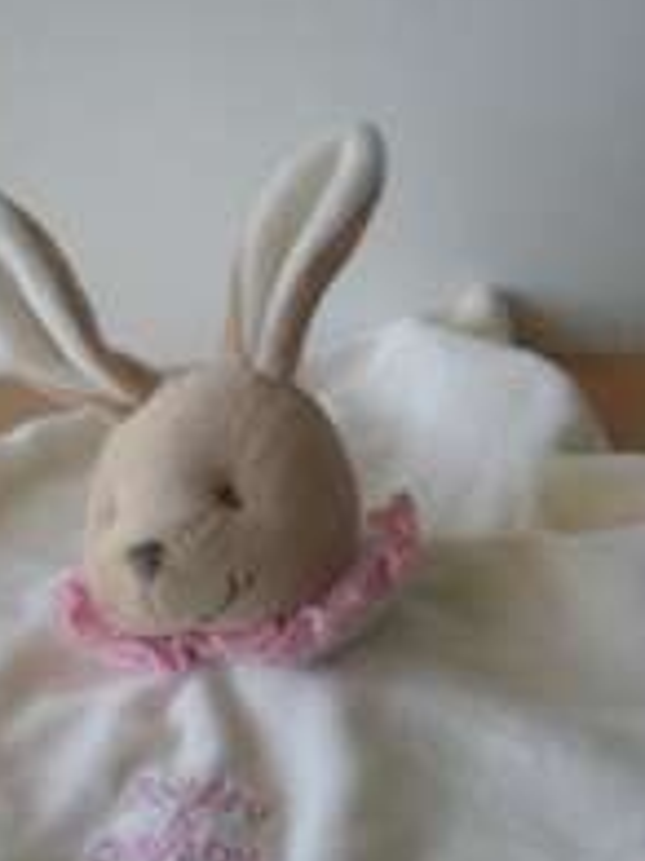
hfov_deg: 19.4
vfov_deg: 25.7
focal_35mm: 76
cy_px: 472
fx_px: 1890
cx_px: 376
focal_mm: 6.3
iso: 64
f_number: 3.1
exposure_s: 1/66.7
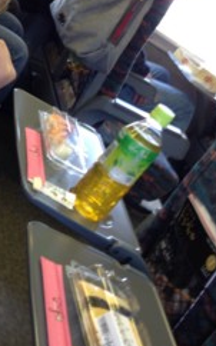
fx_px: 613
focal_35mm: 65
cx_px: -4
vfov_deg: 31.3
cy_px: 117
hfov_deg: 19.4
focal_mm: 4.12
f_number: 2.4
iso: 64
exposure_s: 1/20
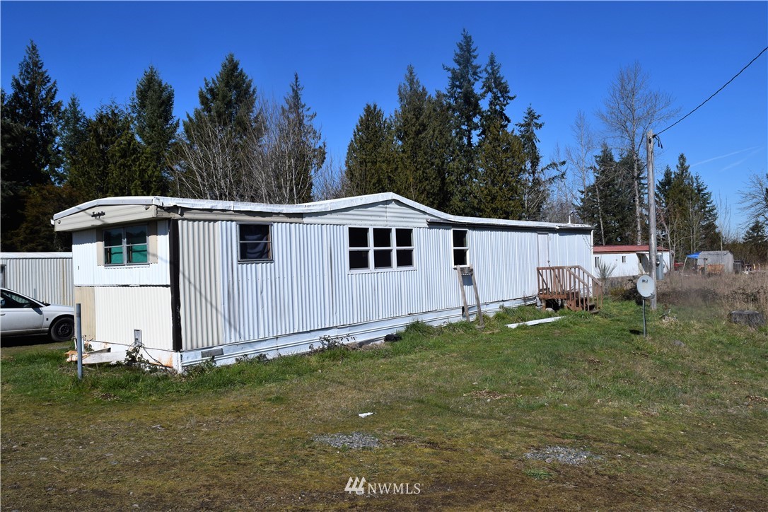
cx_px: 384
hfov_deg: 67.4
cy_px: 256
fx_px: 576
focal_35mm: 27
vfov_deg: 47.9
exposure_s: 1/500
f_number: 11
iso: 200
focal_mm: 18
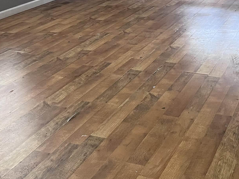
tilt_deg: -12.6
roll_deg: +0.6
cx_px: 157
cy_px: 7
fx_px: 456
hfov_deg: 29.2
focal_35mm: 66
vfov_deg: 21.6
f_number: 1.6
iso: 250
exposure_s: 1/60
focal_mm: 5.1
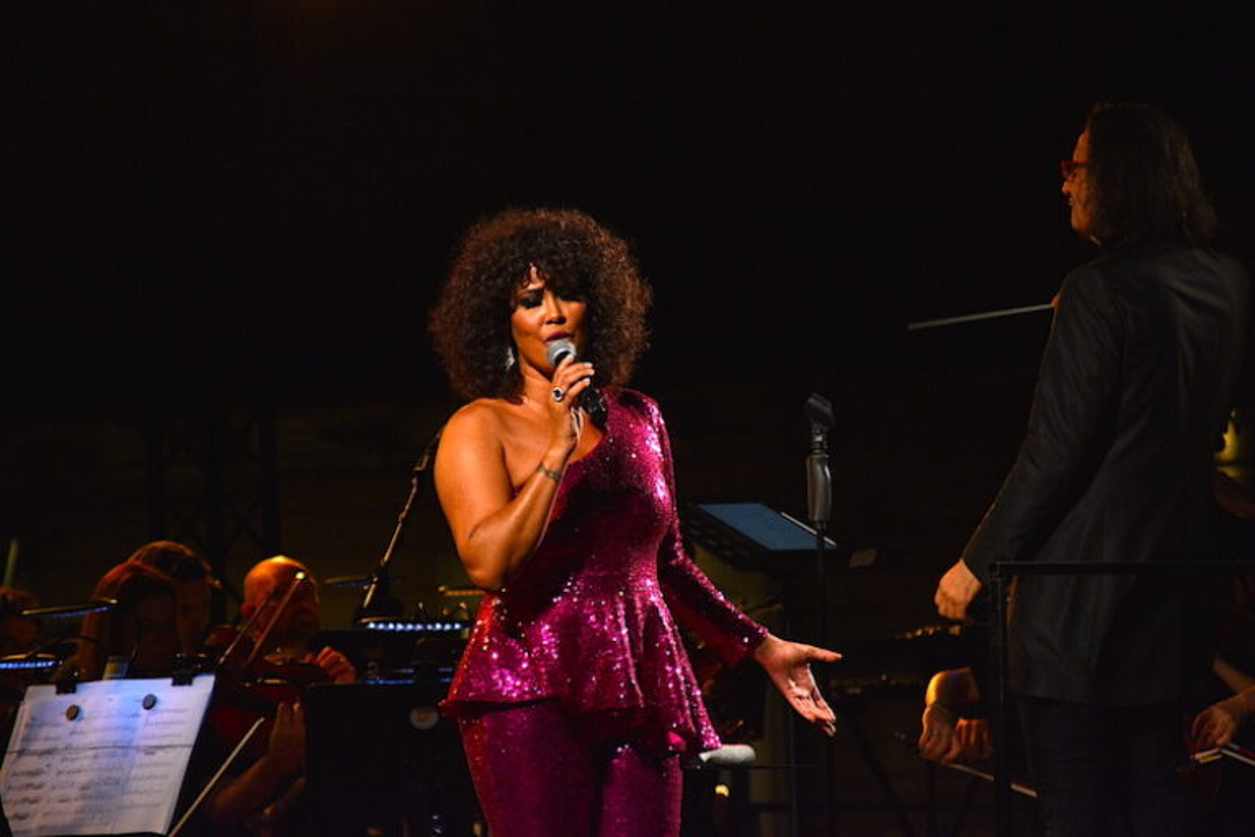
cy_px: 418
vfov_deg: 5.6
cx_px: 628
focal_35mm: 248
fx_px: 8627
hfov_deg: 8.3
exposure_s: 1/400
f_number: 6
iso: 1600
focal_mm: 165
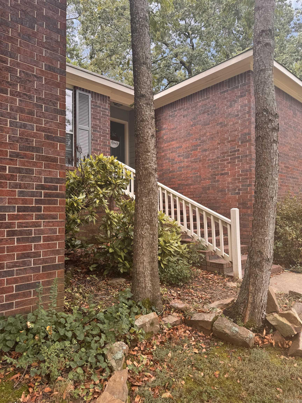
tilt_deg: +4.0
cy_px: 202
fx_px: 279
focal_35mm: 24
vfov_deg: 71.6
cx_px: 151
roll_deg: +0.4
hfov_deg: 56.8
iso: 80
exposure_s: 1/474
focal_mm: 6.76
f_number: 1.78
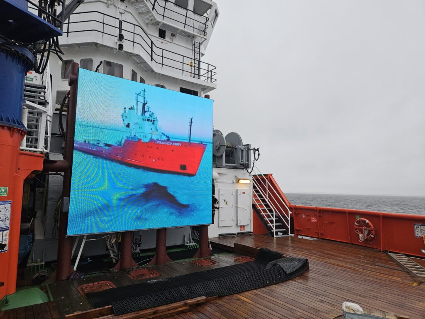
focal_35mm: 23
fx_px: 282
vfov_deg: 58.9
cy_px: 160
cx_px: 212
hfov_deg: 73.9
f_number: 1.8
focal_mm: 5.4
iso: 32
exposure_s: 1/120
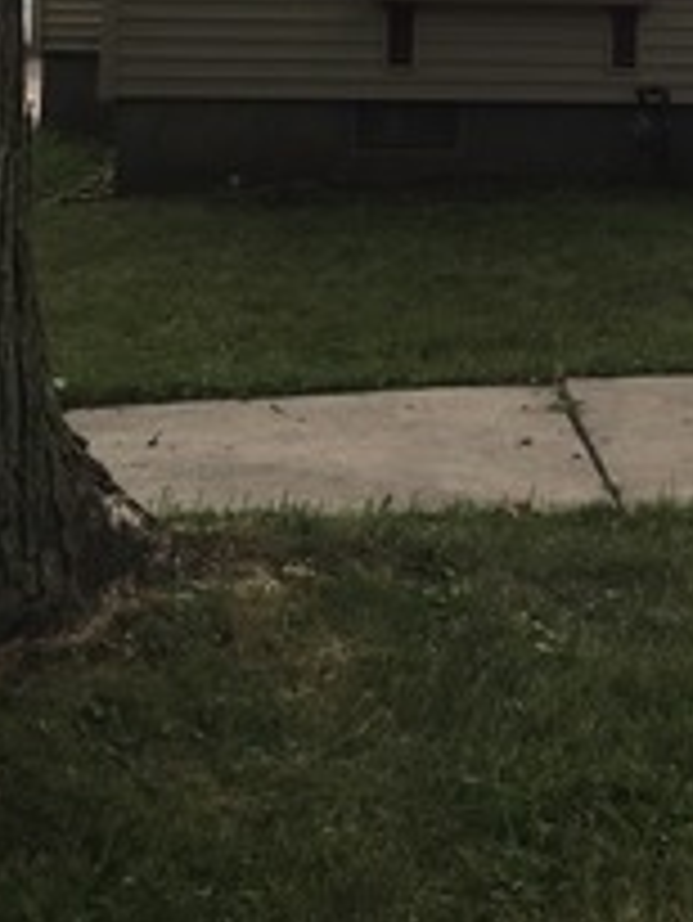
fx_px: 1813
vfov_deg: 26.0
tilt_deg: +3.4
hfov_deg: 21.2
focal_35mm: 68
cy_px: -130
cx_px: 616
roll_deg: -0.8
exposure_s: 1/1276
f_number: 2.2
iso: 50
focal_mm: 4.15
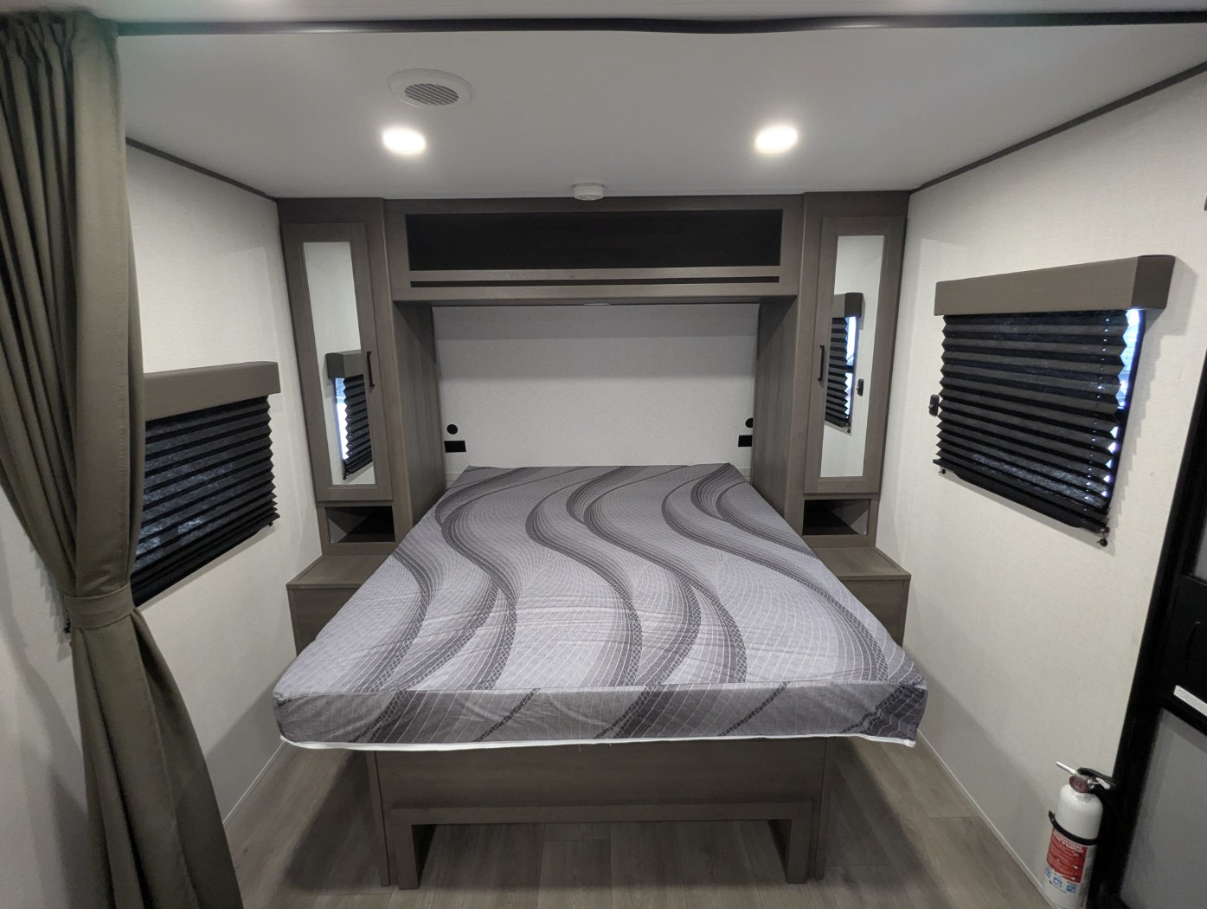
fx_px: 559
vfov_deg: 78.2
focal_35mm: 16
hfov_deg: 94.4
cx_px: 604
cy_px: 454
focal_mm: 2.35
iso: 265
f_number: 2.2
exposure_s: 1/25
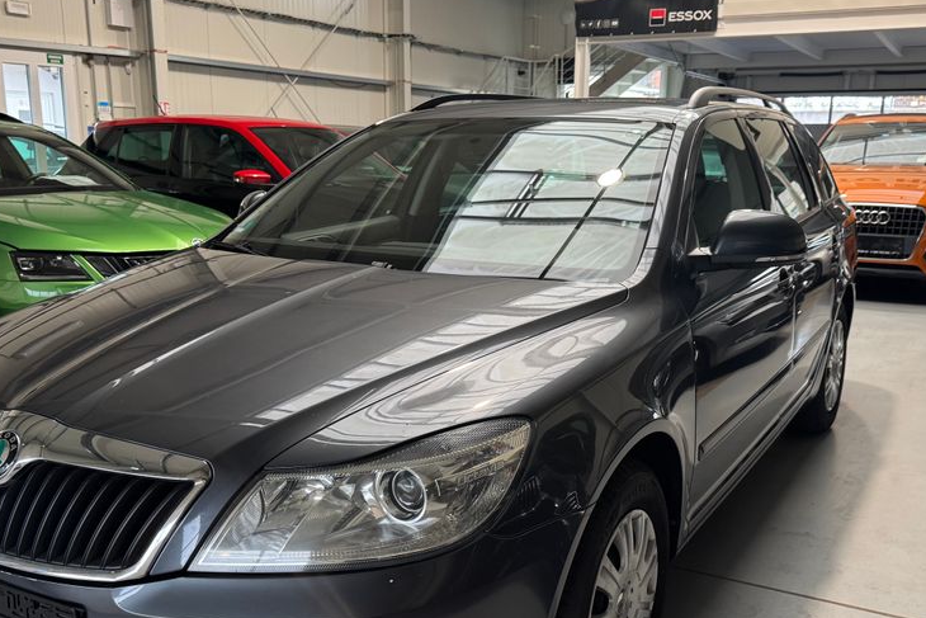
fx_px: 900
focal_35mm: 35
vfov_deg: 37.7
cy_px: 369
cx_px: 473
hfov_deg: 54.4
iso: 200
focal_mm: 6.76
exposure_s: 1/100
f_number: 1.78
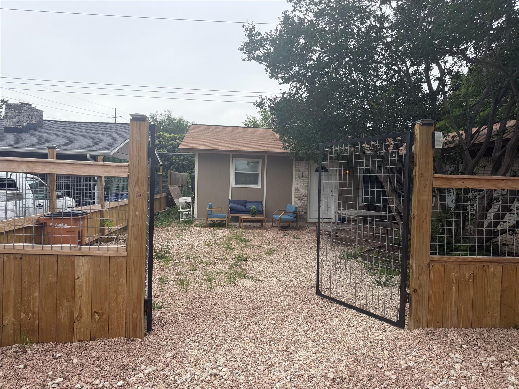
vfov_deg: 56.8
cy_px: 194
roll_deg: -1.8
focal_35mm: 24
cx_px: 260
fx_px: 360
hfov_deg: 71.6
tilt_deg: -1.9
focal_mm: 6.76
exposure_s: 1/2232
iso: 80
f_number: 1.78
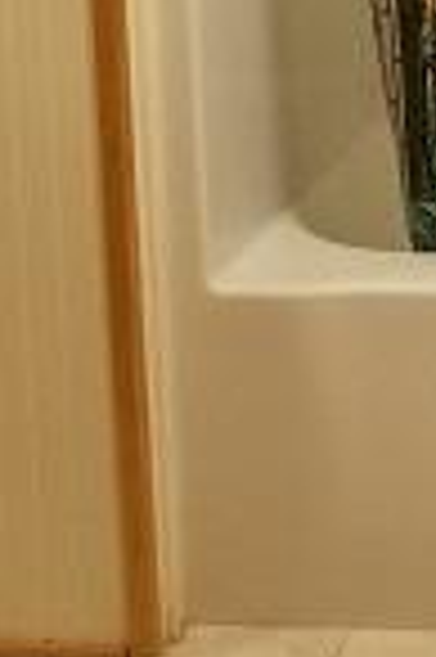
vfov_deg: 17.1
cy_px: -212
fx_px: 2039
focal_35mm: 112
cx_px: 1207
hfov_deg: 9.9
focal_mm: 4.25
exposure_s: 1/60
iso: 125
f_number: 1.7
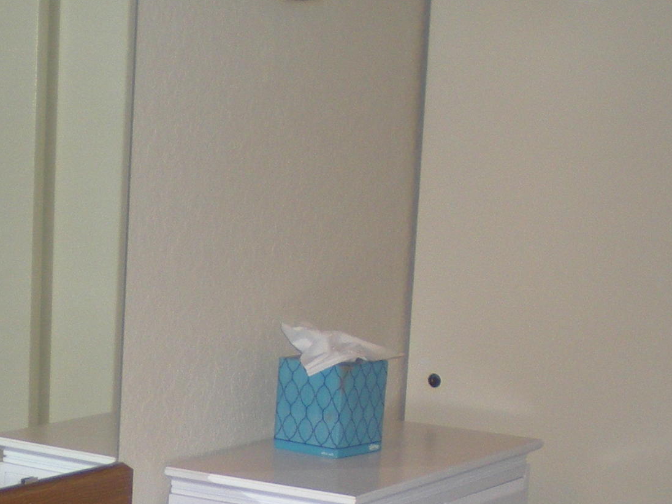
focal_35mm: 104
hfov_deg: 18.8
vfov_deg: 14.0
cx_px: 183
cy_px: 539
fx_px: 2019
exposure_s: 1/60
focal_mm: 6.3
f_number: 3.1
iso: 131
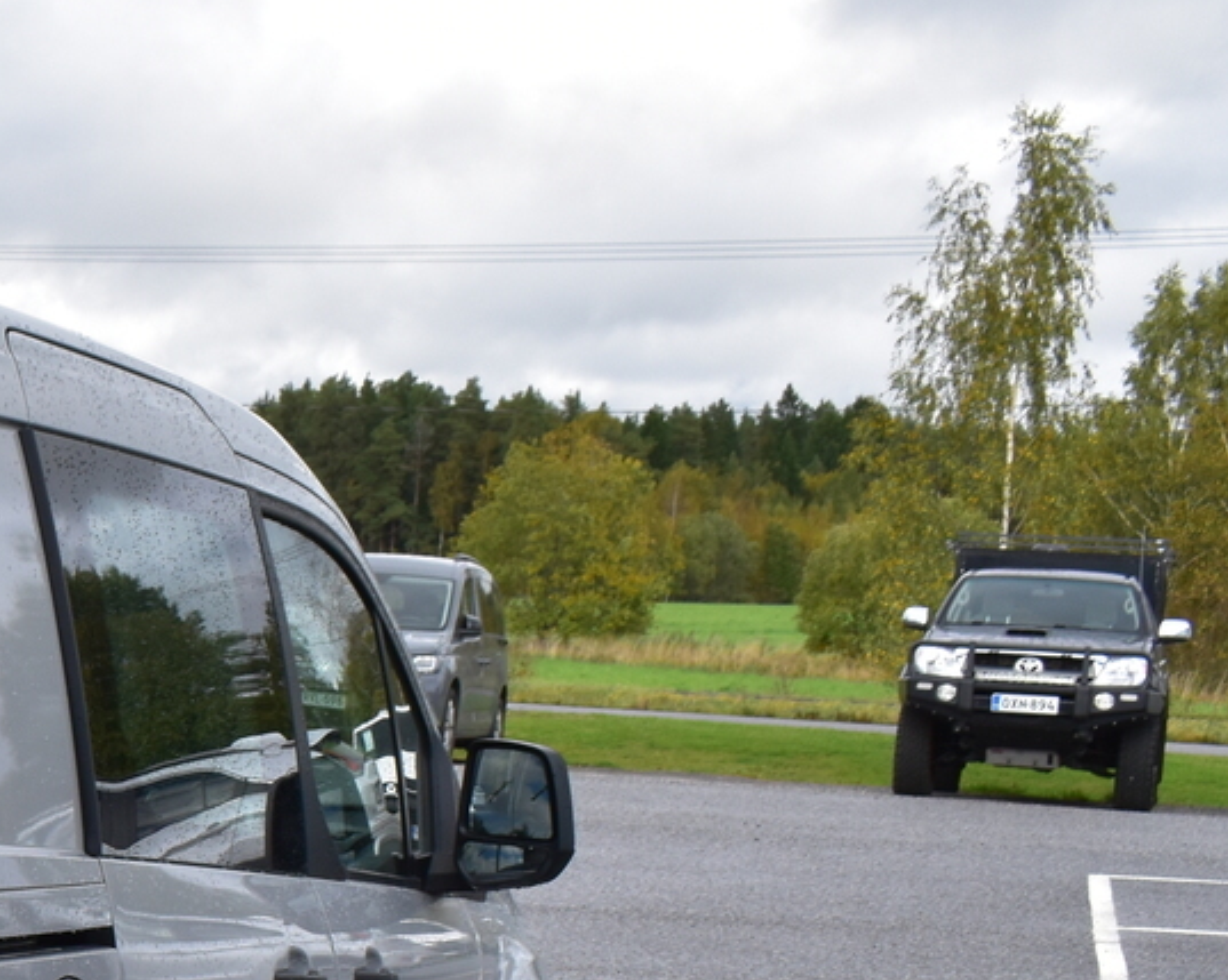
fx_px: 3088
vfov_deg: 17.5
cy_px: 1046
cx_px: -544
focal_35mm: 85
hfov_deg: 19.9
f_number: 11
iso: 400
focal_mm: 20
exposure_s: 1/350
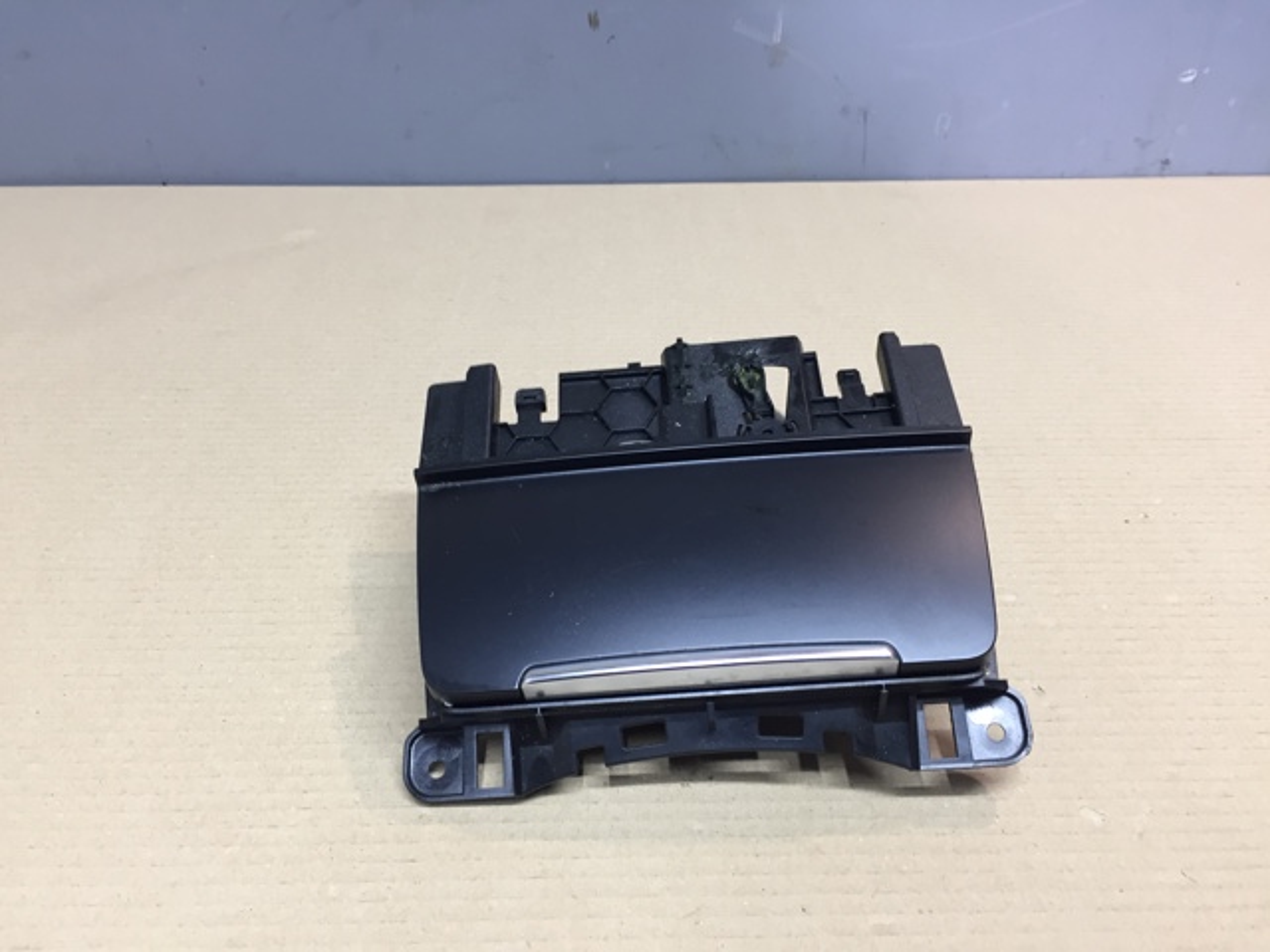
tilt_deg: -34.2
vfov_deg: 48.2
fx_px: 1064
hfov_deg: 61.7
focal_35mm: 29
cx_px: 635
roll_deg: -2.0
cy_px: 476
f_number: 2.2
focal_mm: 4.15
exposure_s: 1/33
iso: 80
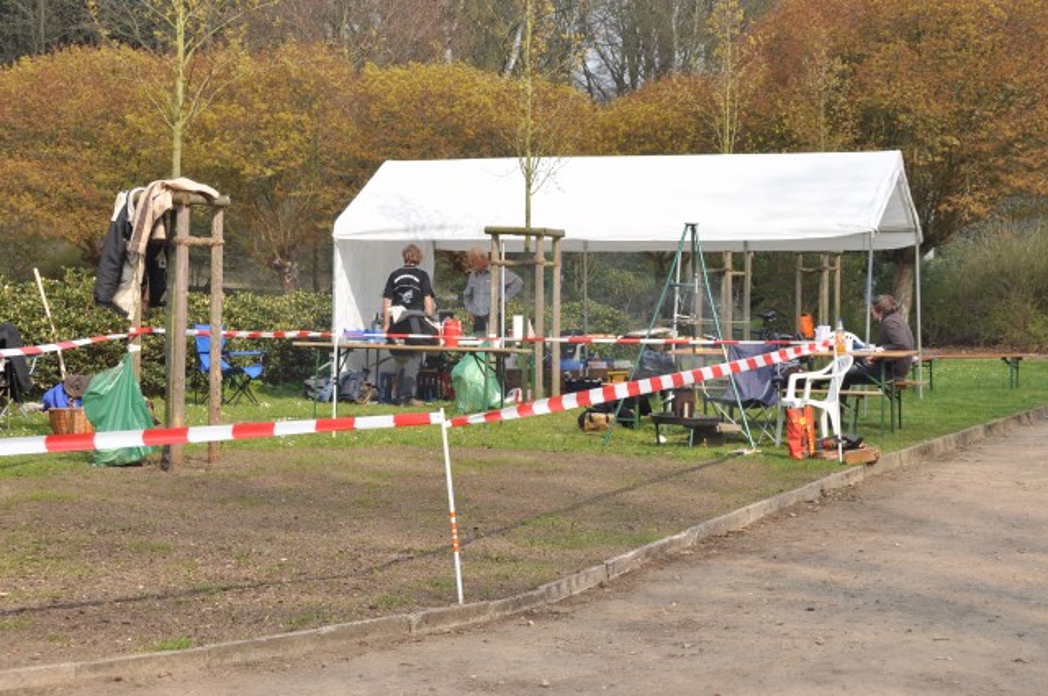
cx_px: 524
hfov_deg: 28.1
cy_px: 348
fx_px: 2093
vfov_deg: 18.9
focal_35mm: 72
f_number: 9
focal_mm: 48
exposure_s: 1/400
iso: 200
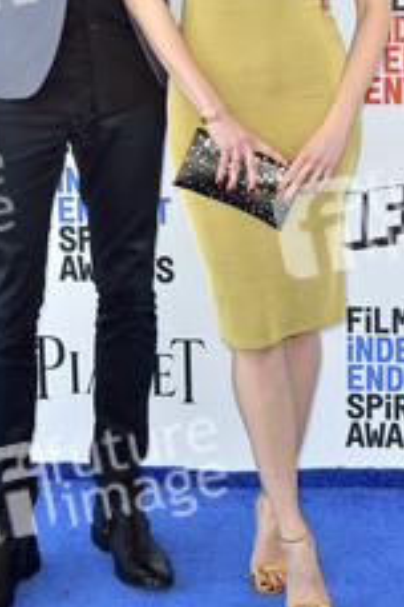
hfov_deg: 11.1
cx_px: 169
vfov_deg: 16.5
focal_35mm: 123
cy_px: 83
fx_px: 2070
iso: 500
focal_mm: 70
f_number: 6.3
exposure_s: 1/320
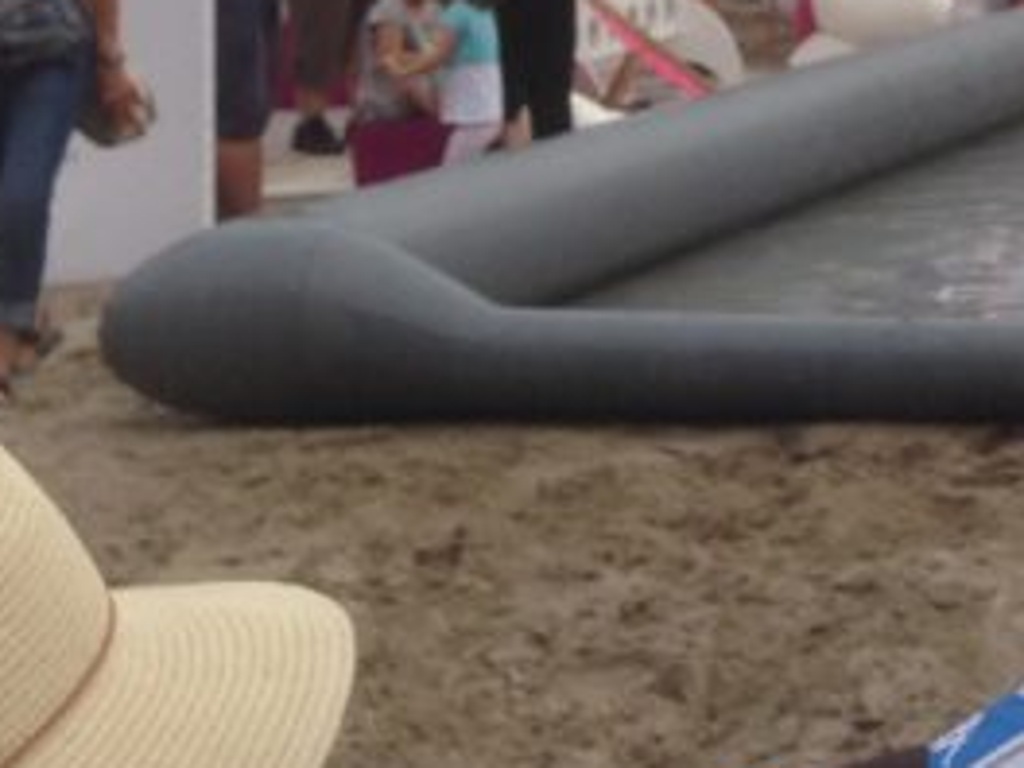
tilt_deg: +2.5
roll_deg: +0.6
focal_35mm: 128
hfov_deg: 14.5
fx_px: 3786
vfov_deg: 11.2
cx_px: 1462
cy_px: -299
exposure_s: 1/448
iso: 50
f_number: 2.4
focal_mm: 4.12
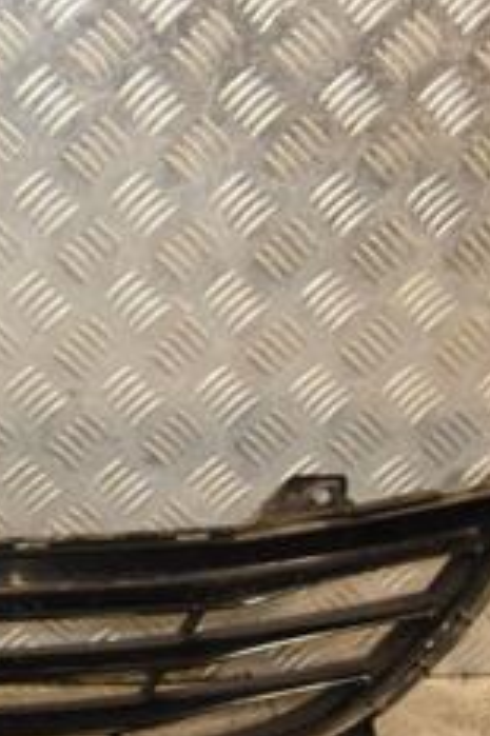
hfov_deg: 15.2
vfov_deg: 23.9
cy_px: 414
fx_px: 1738
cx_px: -161
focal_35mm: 85
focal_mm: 22
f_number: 5
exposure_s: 1/160
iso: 800
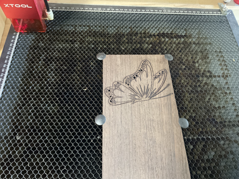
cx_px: 120
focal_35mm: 29
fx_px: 200
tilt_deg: -61.6
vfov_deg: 48.2
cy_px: 90
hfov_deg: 61.7
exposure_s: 1/30
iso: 500
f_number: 1.8
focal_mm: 3
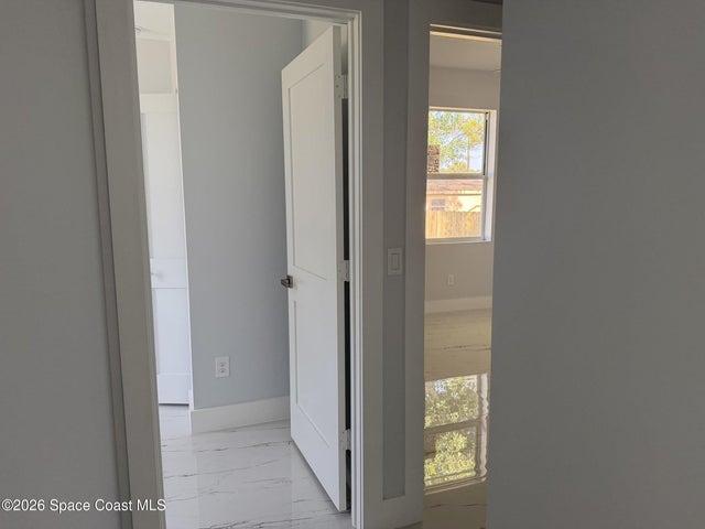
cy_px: 264
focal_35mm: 24
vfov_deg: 56.8
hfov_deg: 71.6
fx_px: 489
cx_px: 352
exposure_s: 1/135
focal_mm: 6.76
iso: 200
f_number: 1.78
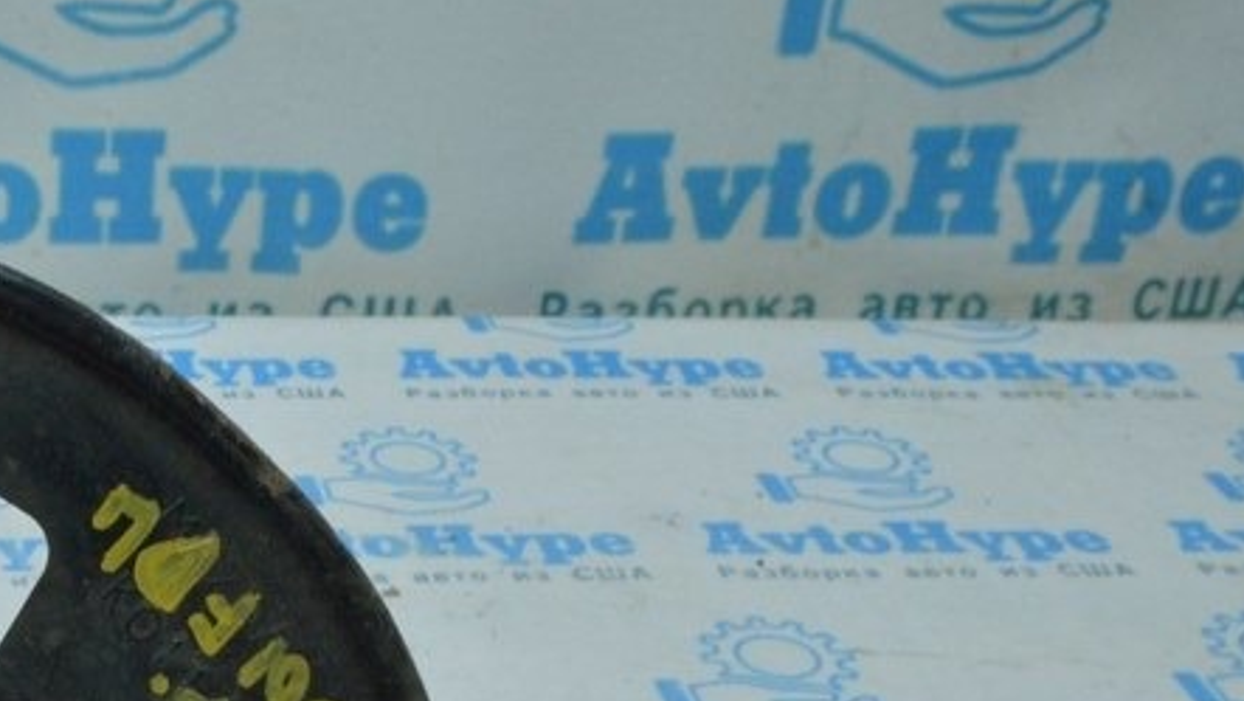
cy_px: 815
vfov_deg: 14.7
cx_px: -104
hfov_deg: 24.8
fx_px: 2640
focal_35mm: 80
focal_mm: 22
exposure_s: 1/40
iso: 1600
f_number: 16
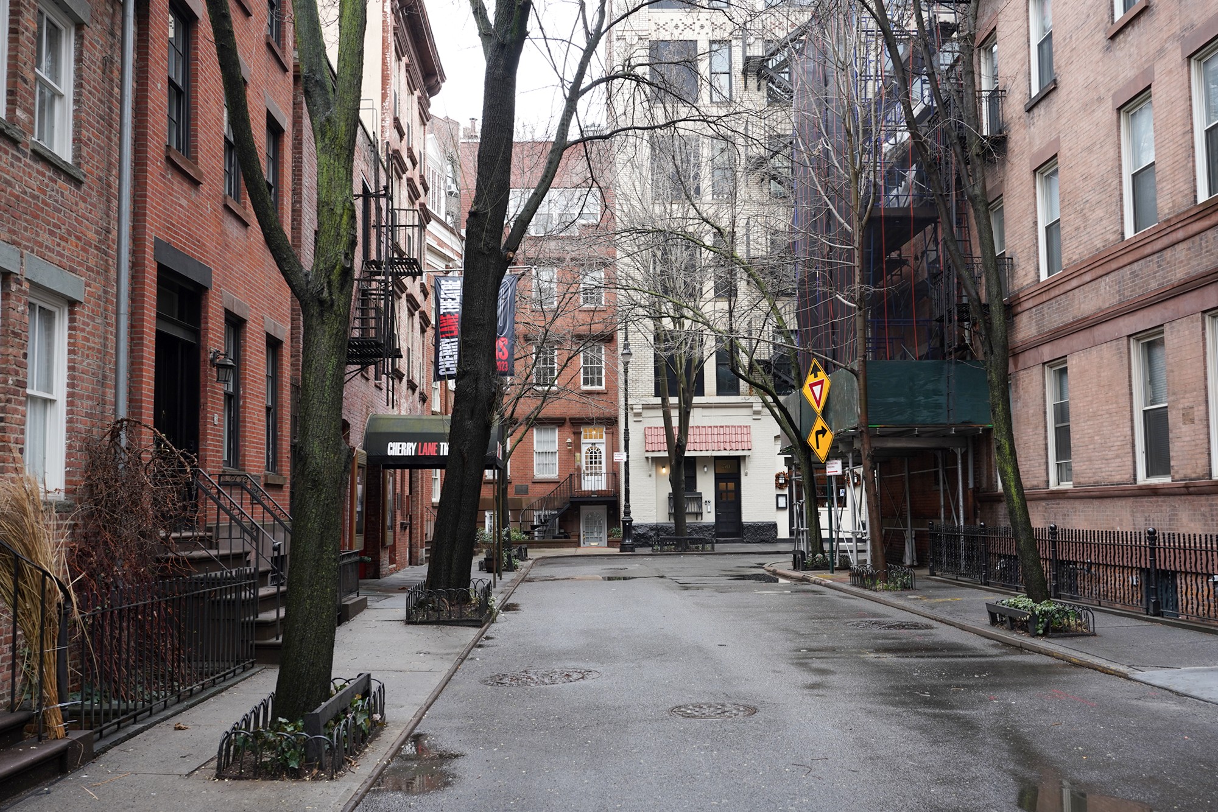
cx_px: 609
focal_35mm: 33
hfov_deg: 57.2
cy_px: 406
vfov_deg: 40.0
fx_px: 1117
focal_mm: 33
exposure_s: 1/100
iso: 400
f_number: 5.6
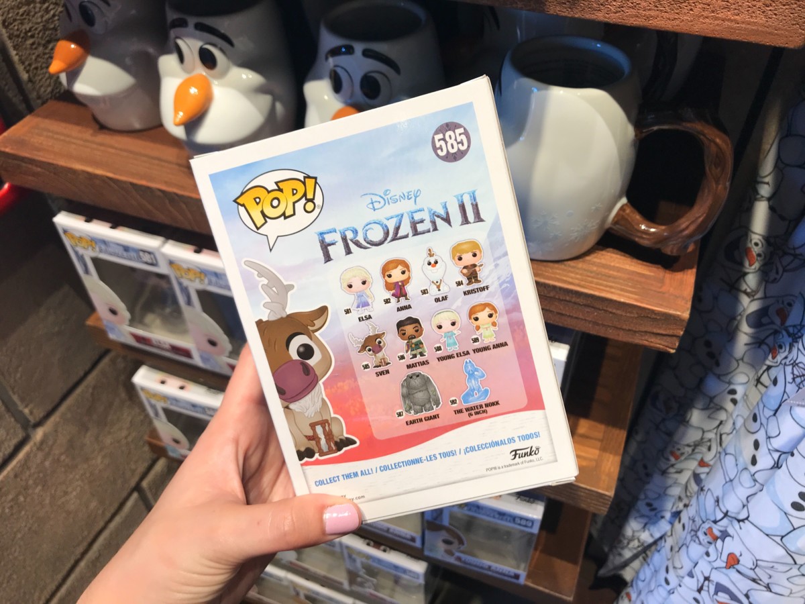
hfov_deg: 63.4
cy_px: 302
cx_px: 402
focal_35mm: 28
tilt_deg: -45.3
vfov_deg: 49.7
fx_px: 651
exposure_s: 1/60
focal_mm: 3.99
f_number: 1.8
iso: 25
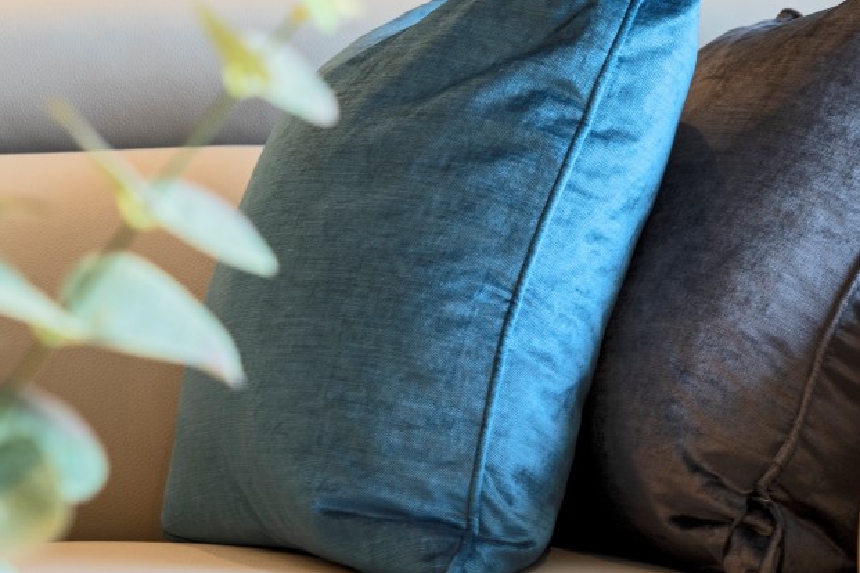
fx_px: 2866
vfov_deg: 11.4
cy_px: 87
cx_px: 874
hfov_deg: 16.7
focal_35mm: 120
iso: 400
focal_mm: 46
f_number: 6.3
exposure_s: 1/20
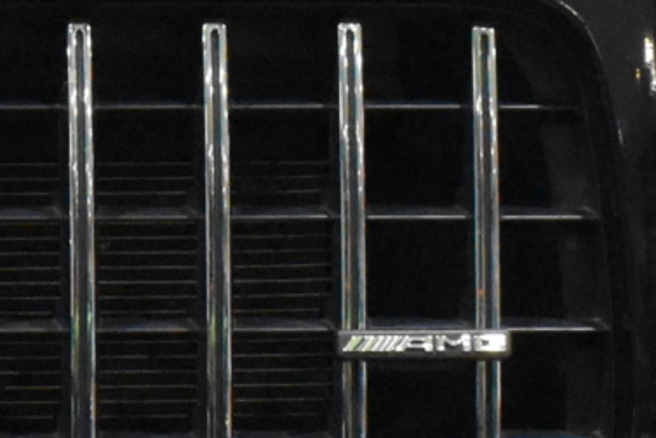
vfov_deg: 4.8
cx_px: -351
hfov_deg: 7.1
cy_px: 399
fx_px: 5197
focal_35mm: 285
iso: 5000
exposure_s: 1/50
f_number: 8
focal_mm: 28
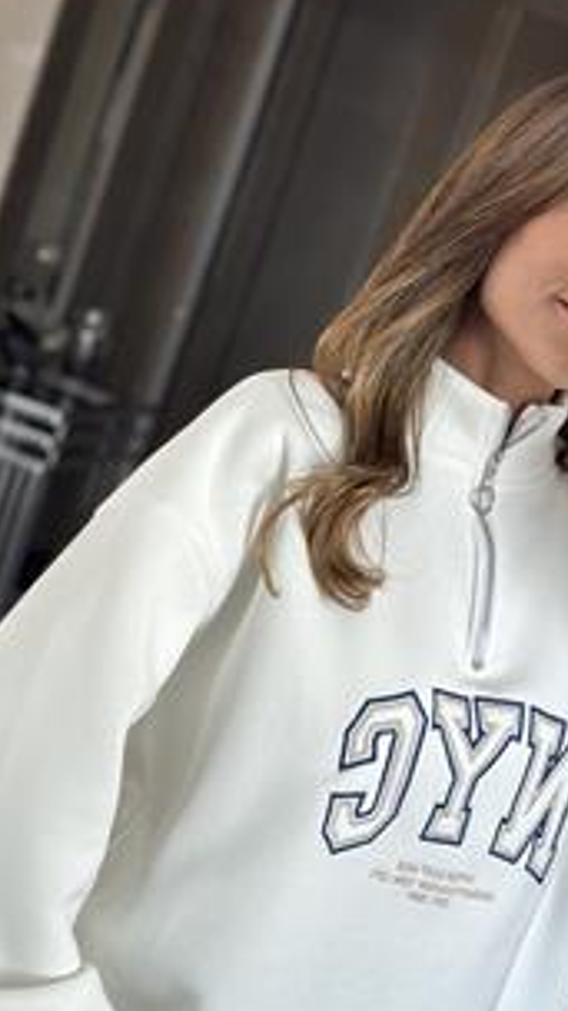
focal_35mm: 87
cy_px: 692
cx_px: 362
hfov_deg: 13.9
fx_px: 2329
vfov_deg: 24.3
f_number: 1.78
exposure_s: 1/121
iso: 80
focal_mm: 6.86
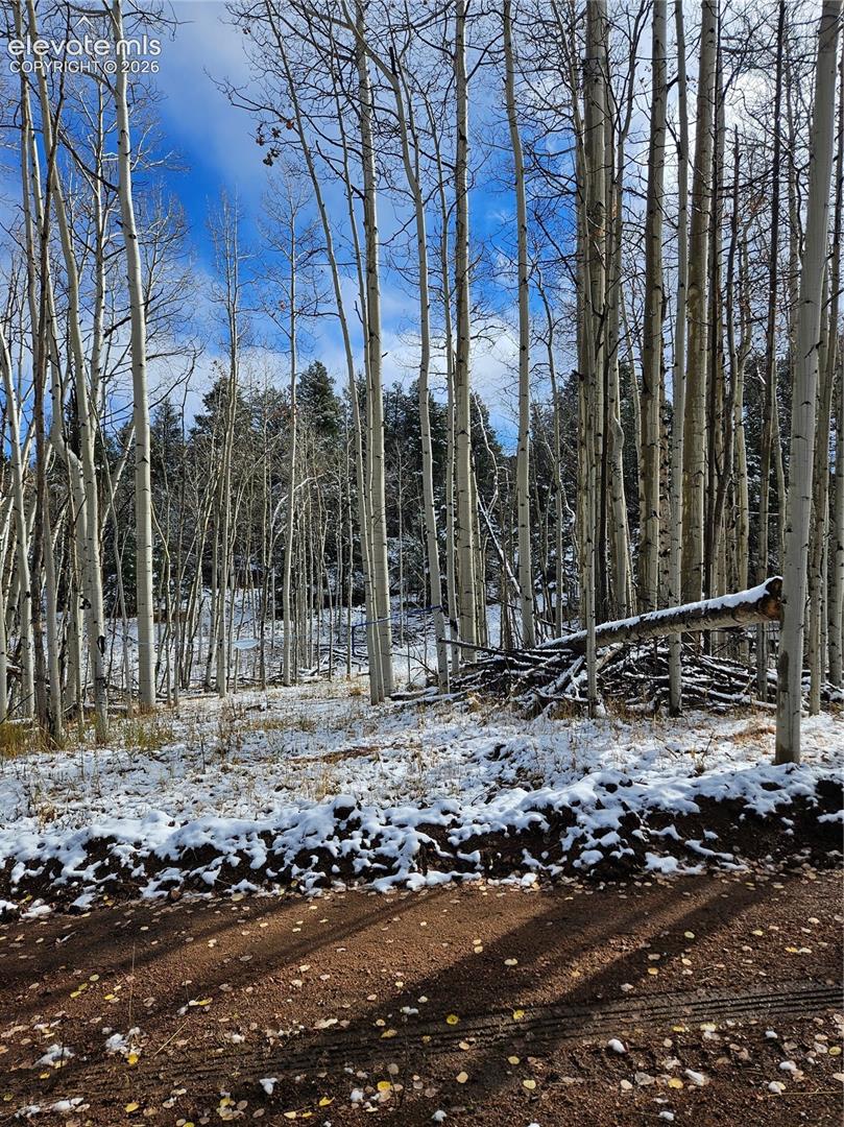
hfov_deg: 58.8
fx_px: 748
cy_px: 564
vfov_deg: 73.9
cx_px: 422
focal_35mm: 23
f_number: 1.8
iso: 25
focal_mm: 5.4
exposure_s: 1/1799
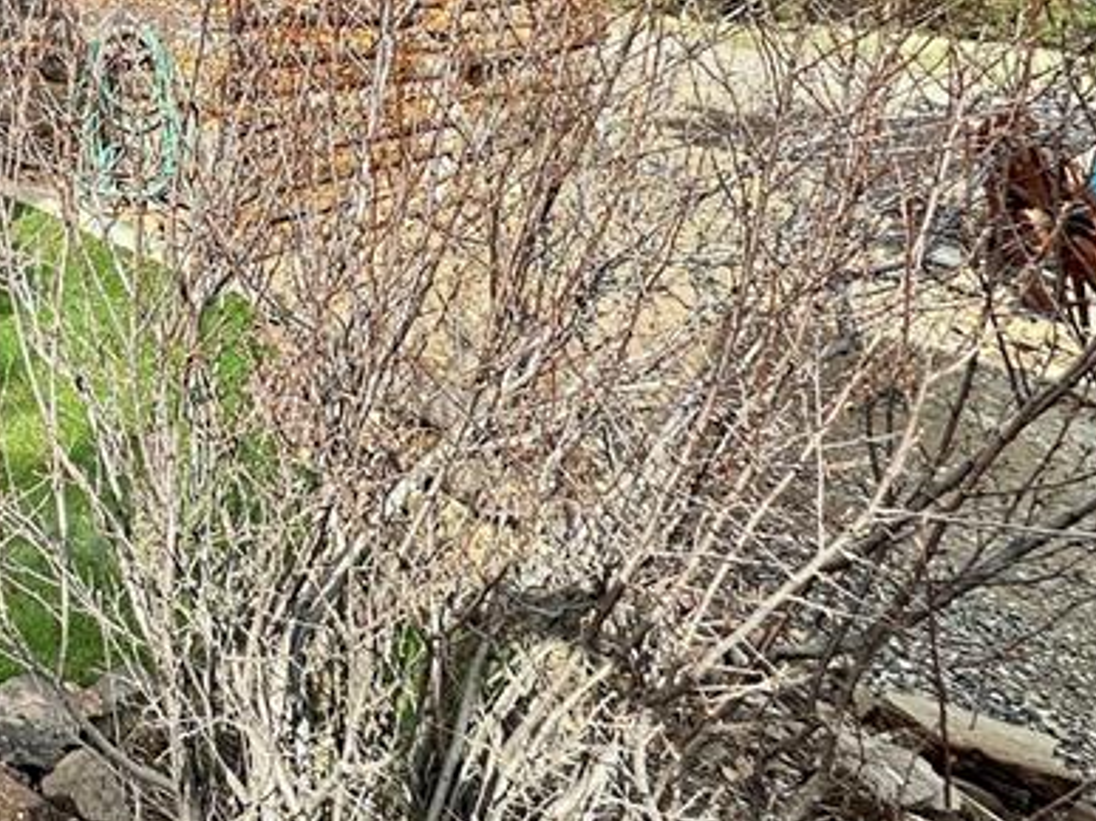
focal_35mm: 37
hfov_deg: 36.6
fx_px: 1171
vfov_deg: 32.5
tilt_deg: +2.1
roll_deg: -0.1
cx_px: -263
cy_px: -143
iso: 40
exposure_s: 1/785
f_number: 2.2
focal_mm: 2.22
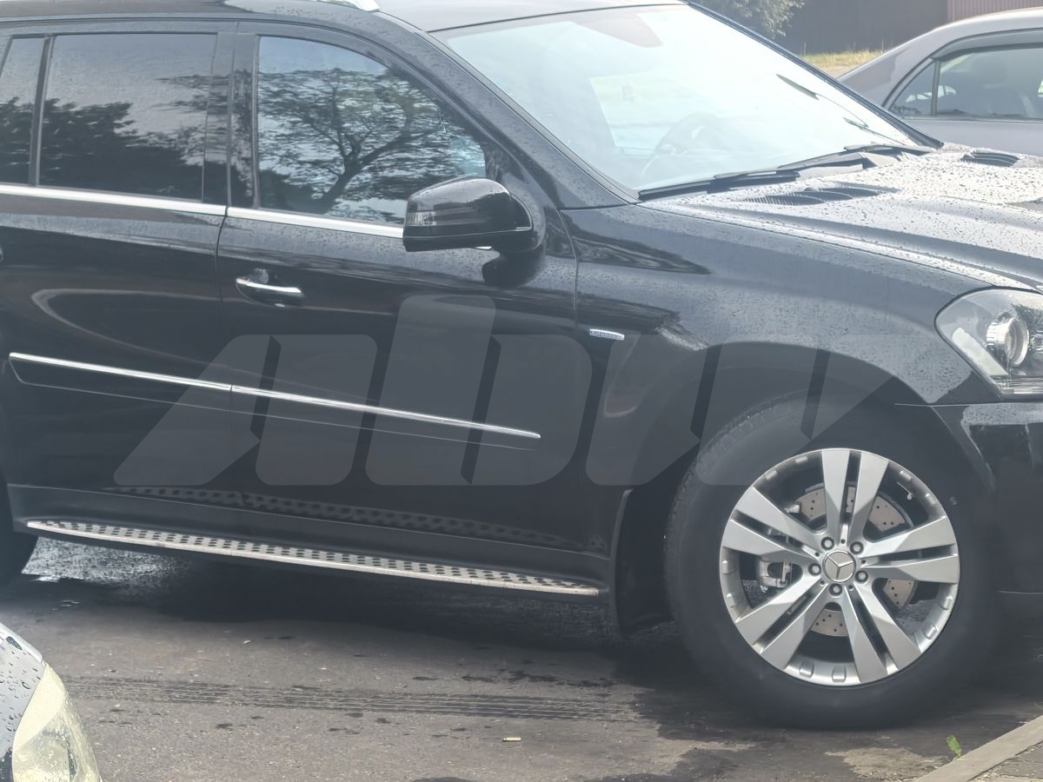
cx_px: 522
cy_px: 391
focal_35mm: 95
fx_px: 2862
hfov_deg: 20.7
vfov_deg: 15.6
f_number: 2.1
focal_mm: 15
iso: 250
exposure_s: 1/978
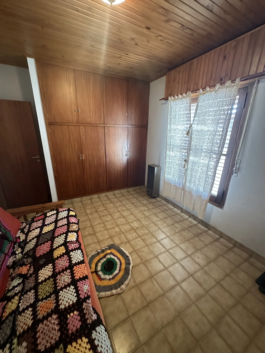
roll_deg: -1.8
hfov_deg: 85.7
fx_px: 143
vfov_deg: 102.1
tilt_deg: -17.8
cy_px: 176
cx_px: 132
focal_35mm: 14
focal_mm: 2.22
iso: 640
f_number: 2.2
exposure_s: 1/50
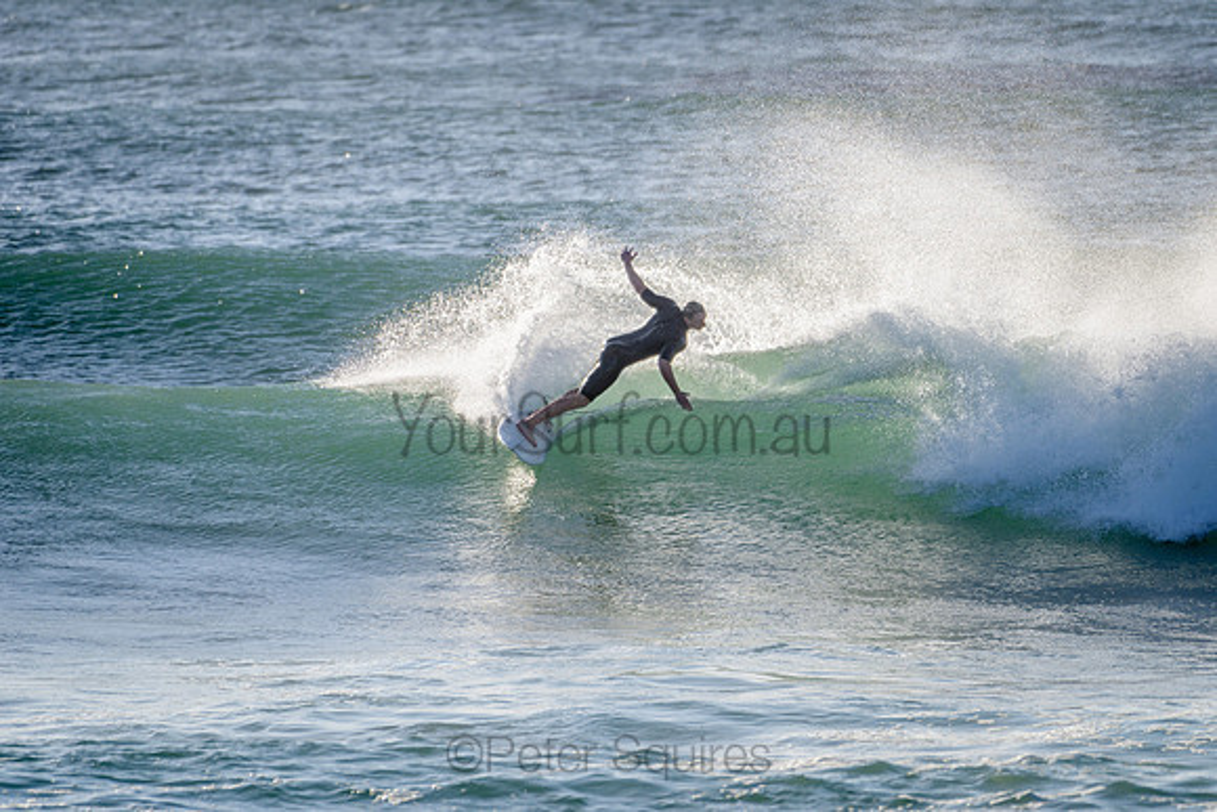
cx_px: 726
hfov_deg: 3.4
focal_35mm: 612
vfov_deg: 2.2
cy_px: 428
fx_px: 20684
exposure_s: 1/1250
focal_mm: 500
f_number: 5.6
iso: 125
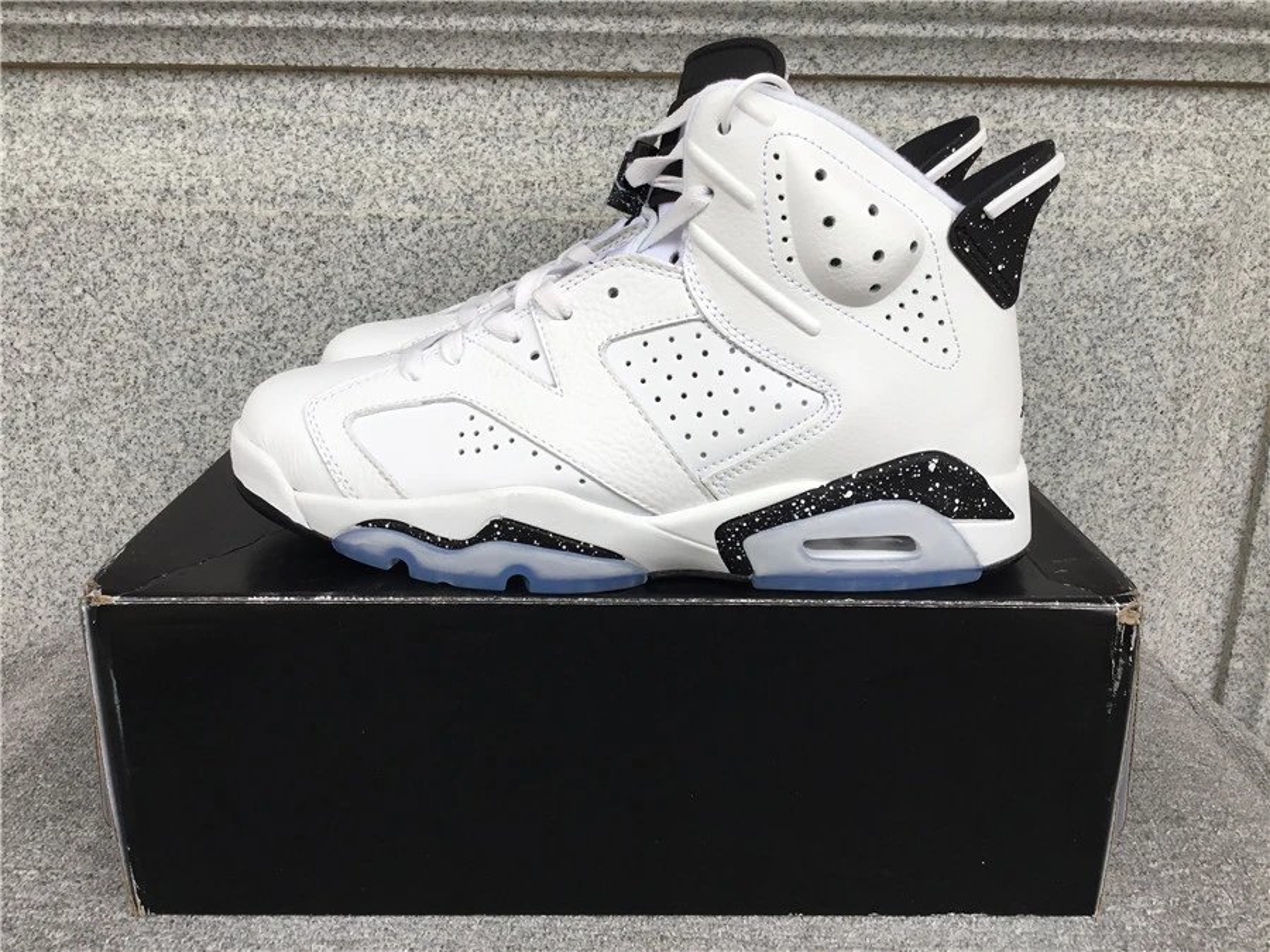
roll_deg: -0.2
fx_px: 1137
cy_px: 476
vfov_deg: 45.4
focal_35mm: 31
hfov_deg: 58.4
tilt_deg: -17.4
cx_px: 635
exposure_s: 1/118
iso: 25
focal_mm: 3.3
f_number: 2.4
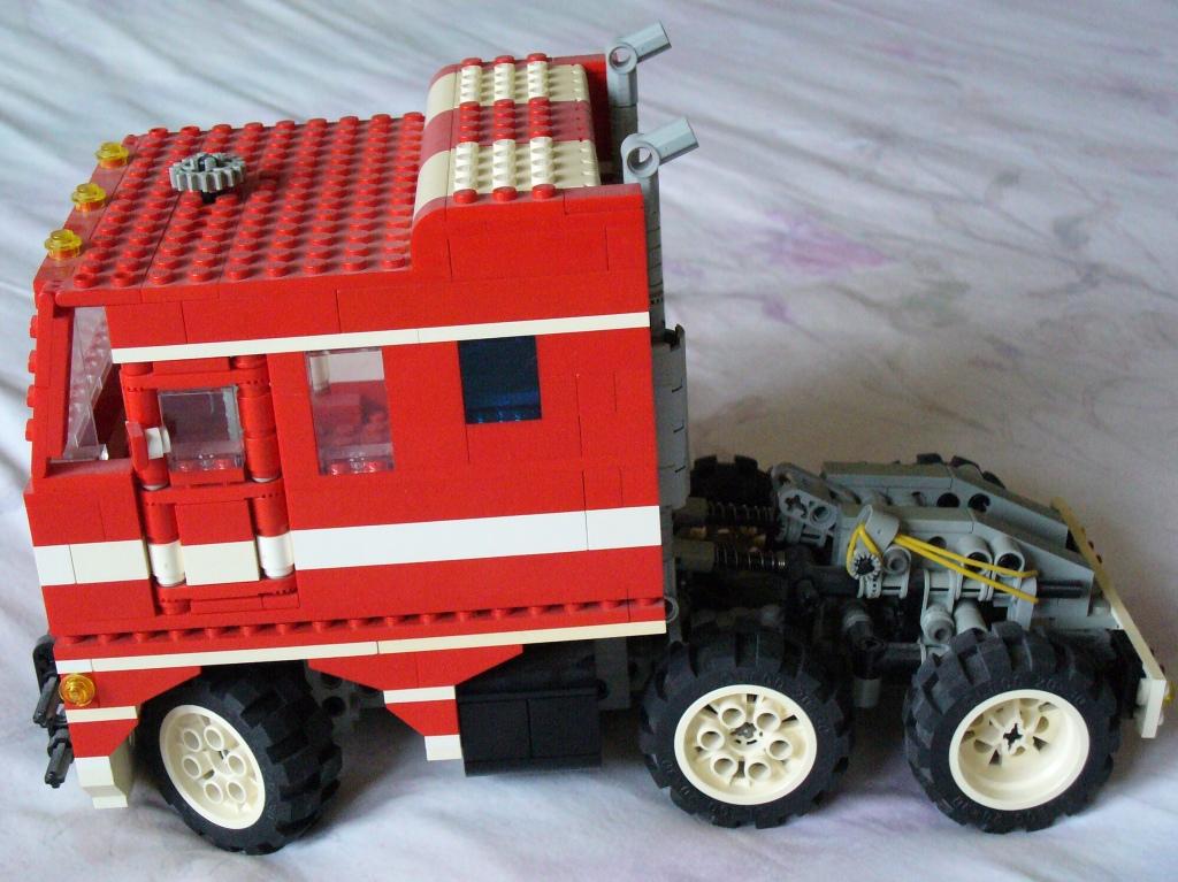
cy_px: 441
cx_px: 589
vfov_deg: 24.4
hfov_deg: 32.2
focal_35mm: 60
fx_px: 2041
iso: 400
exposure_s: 1/30
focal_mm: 9.9
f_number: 3.1
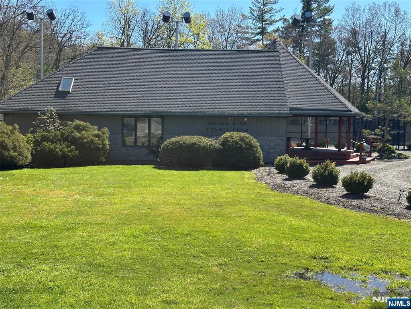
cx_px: 206
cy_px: 154
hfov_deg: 39.7
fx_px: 570
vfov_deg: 30.3
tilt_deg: -3.0
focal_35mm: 48
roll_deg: -0.3
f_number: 1.78
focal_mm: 6.86
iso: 64
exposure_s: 1/2070
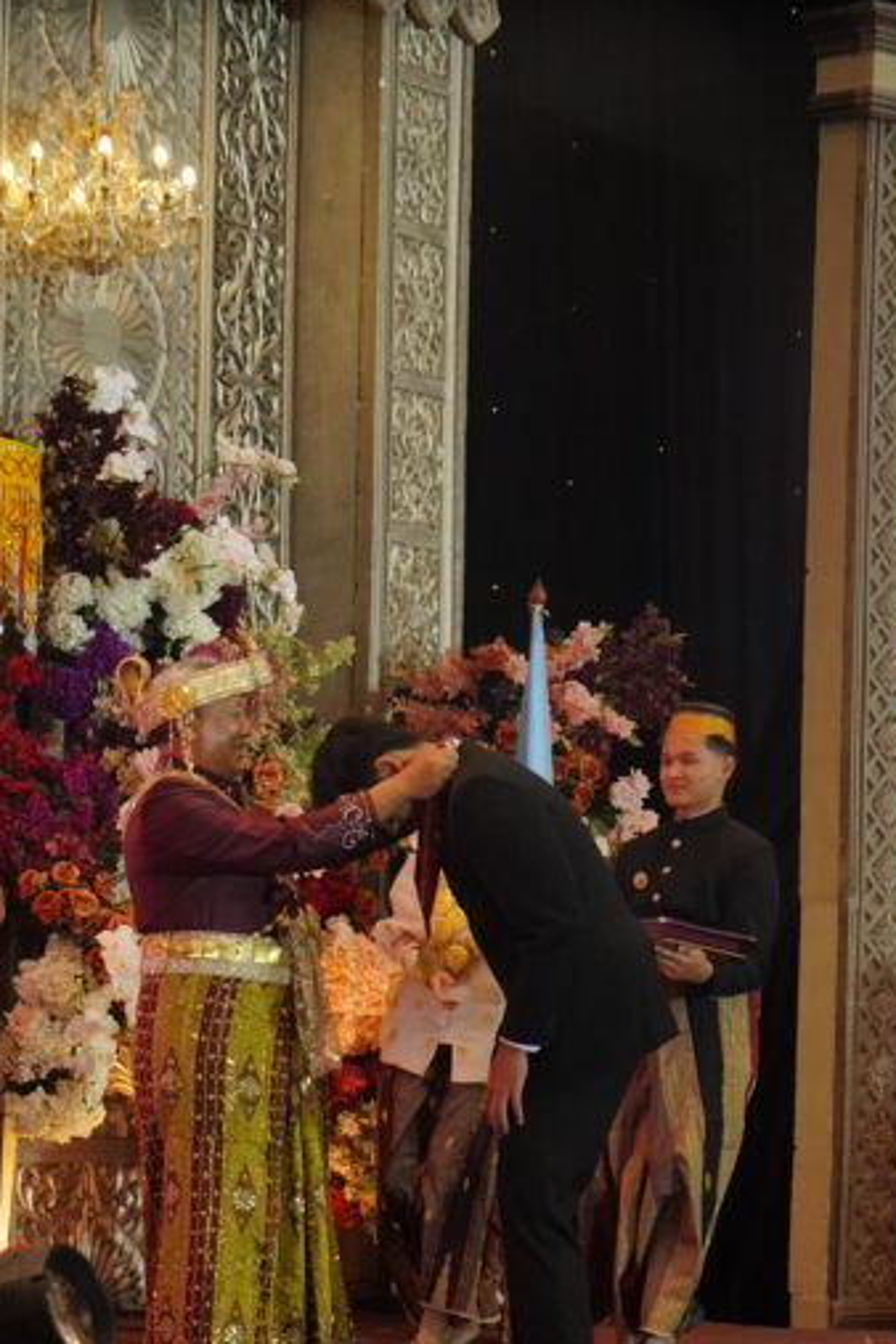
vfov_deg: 19.3
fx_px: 3957
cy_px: 668
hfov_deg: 12.9
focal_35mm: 106
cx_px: 297
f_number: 5.6
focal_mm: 70
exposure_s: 1/250
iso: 6400
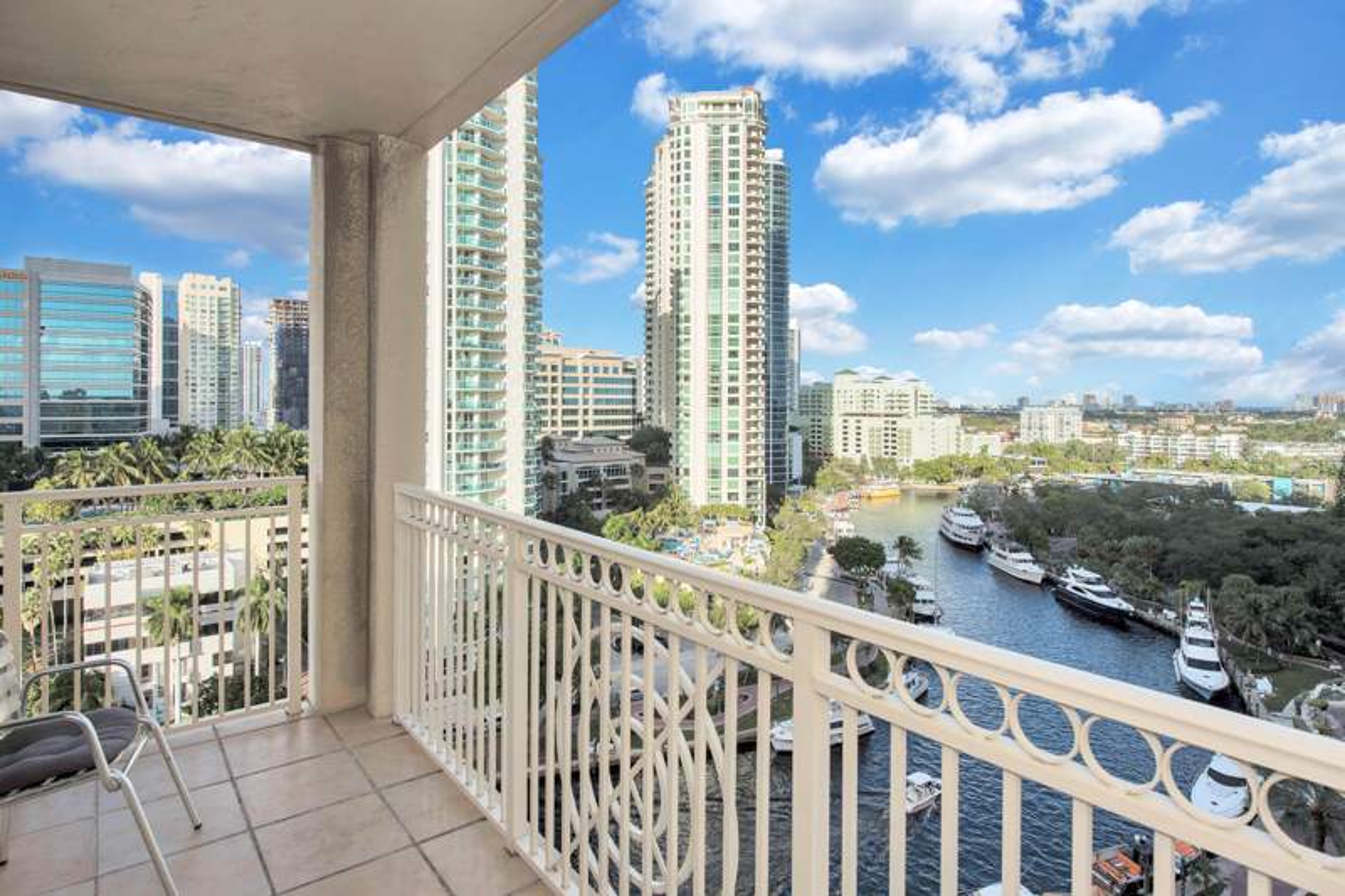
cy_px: 448
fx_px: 710
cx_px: 672
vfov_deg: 64.5
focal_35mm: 19
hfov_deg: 86.9
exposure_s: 1/200
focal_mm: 19
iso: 100
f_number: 9
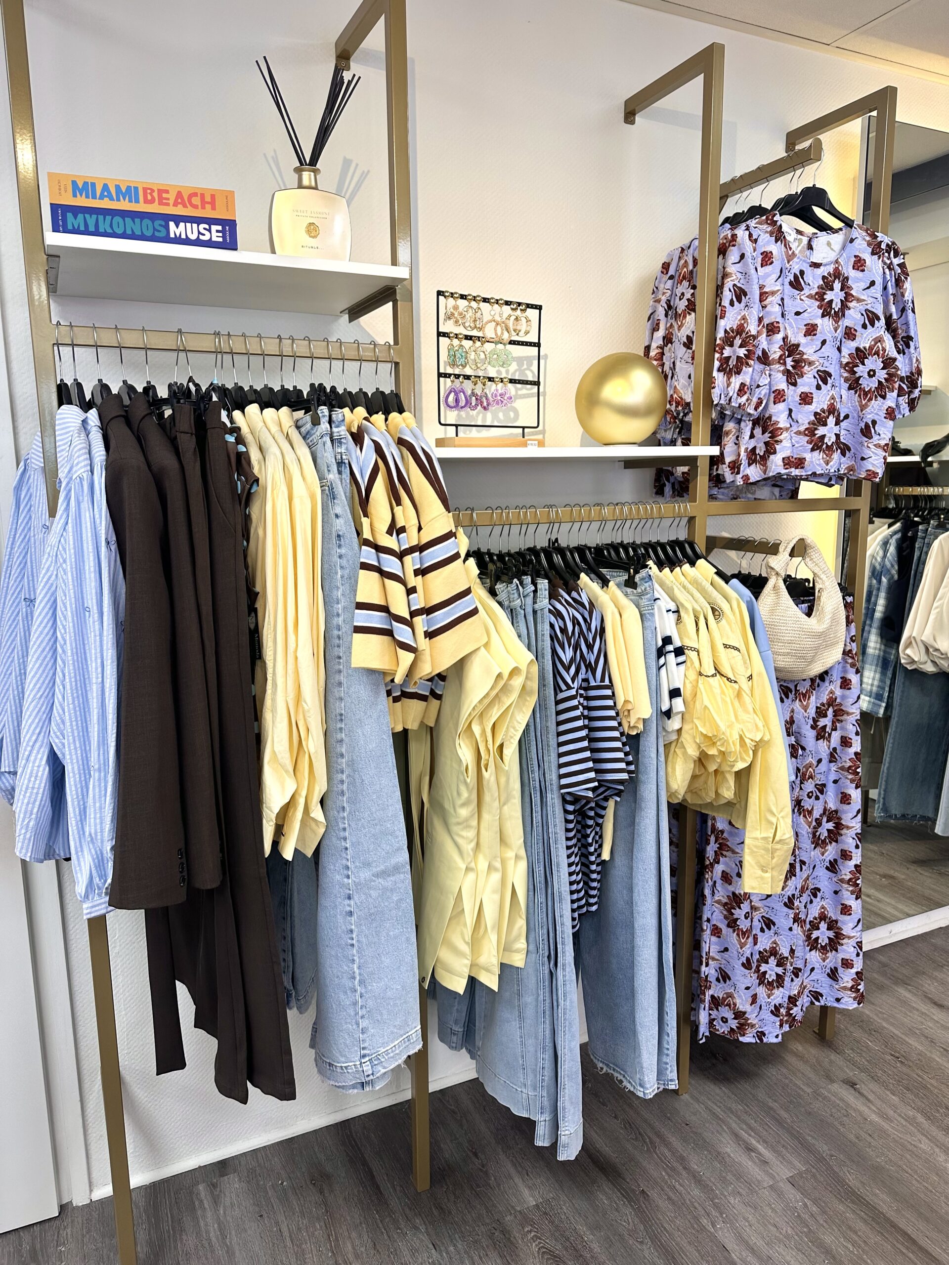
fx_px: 877
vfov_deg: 71.6
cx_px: 474
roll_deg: +0.0
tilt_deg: -10.2
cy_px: 632
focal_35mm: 24
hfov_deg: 56.8
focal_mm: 6.86
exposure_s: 1/100
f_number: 1.78
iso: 80
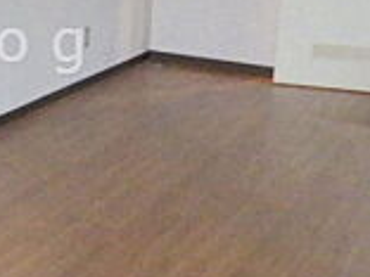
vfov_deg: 16.3
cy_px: 45
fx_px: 962
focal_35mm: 90
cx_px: -66
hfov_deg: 20.5
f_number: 3.1
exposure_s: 1/45
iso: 800
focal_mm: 4
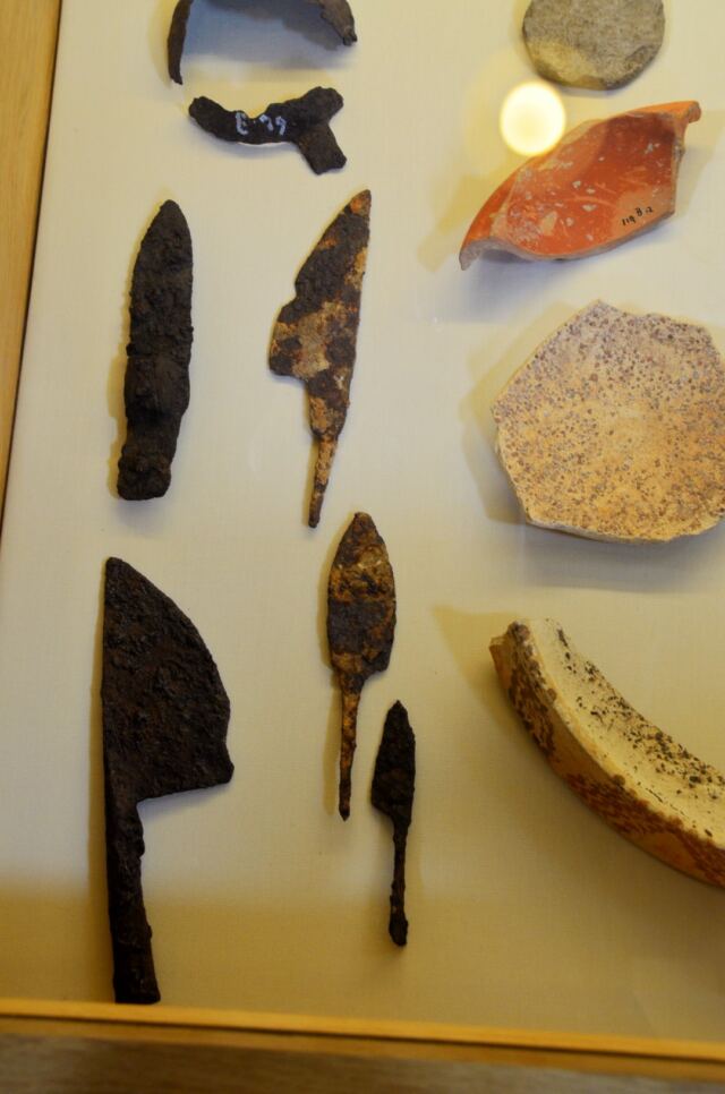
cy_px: 547
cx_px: 362
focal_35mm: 44
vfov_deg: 45.0
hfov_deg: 30.7
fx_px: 1320
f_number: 8
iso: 1000
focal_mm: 29
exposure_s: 1/25
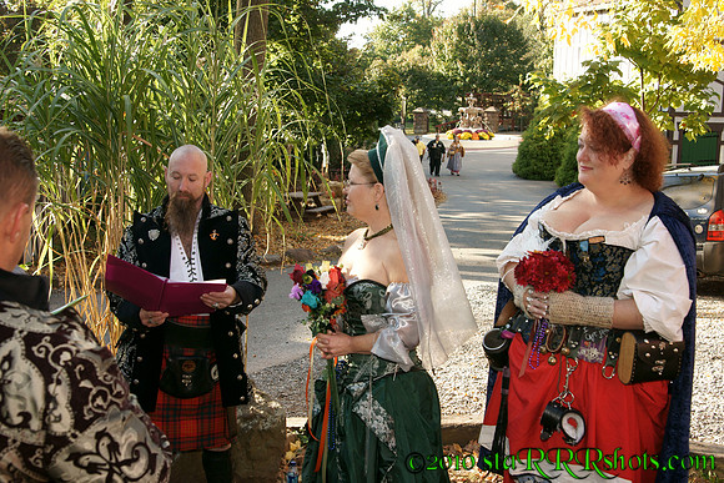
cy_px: 242
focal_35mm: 42
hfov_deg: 46.4
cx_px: 362
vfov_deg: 31.9
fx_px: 845
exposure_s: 1/200
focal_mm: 28
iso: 400
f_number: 5.6
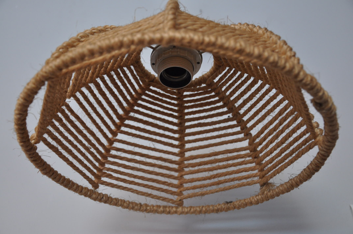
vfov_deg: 28.0
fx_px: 470
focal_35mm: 48
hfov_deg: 41.2
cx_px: 176
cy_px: 117
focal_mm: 32
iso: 720
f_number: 4.2
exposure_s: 1/60
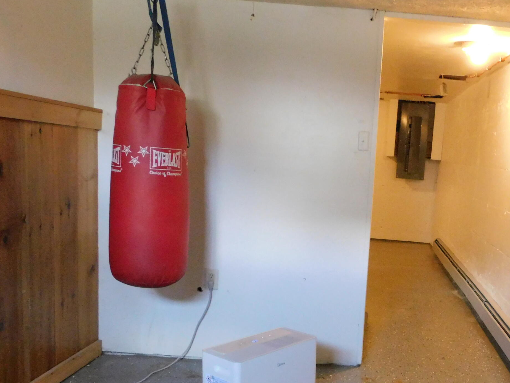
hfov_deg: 45.8
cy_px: 266
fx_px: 575
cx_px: 397
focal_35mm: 39
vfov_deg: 36.3
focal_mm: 4.1
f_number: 3
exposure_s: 1/25
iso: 800
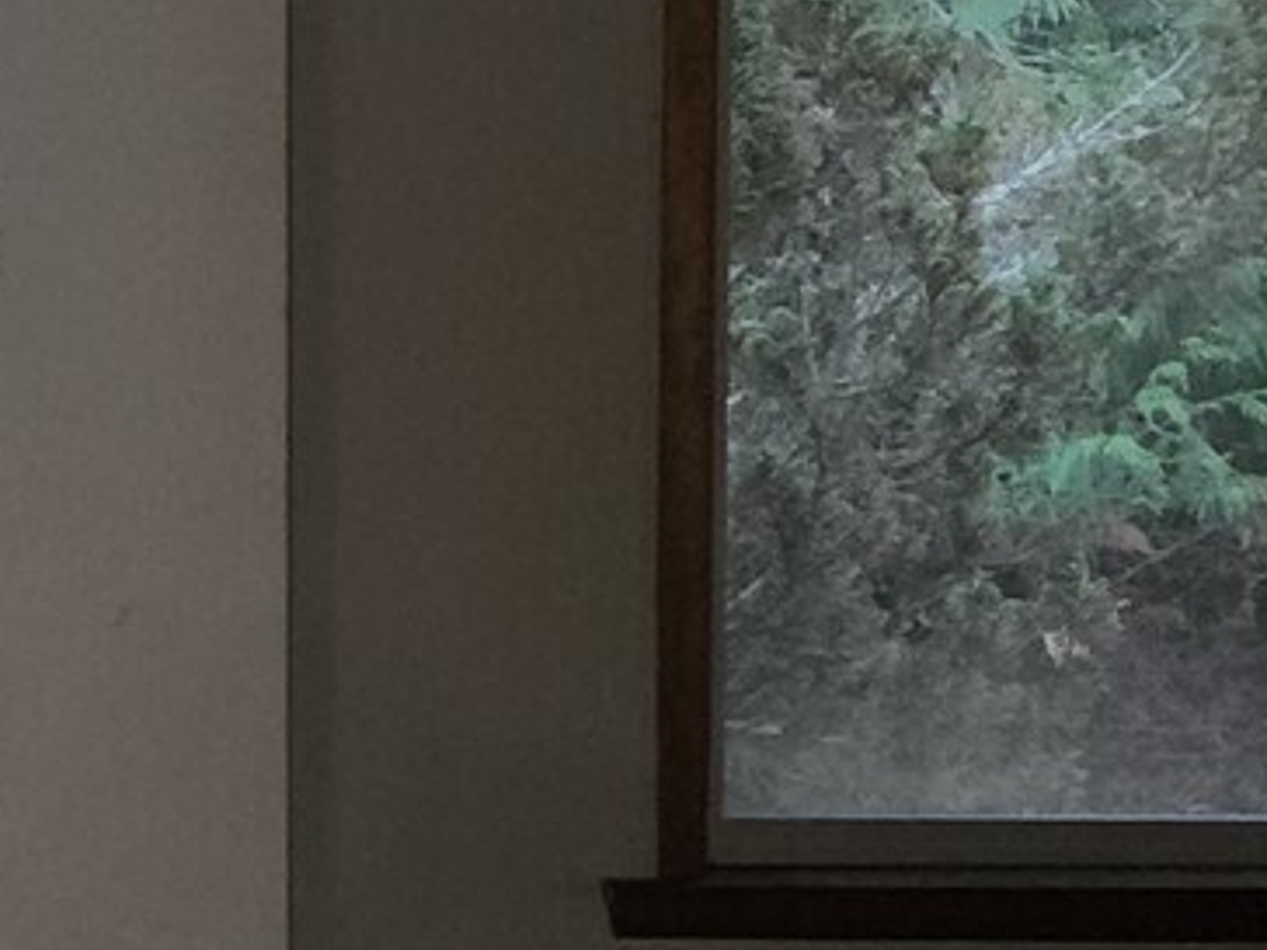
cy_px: 515
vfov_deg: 14.6
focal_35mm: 101
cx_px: -1222
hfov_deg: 15.7
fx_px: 3697
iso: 125
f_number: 1.8
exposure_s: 1/13.4
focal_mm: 6.4
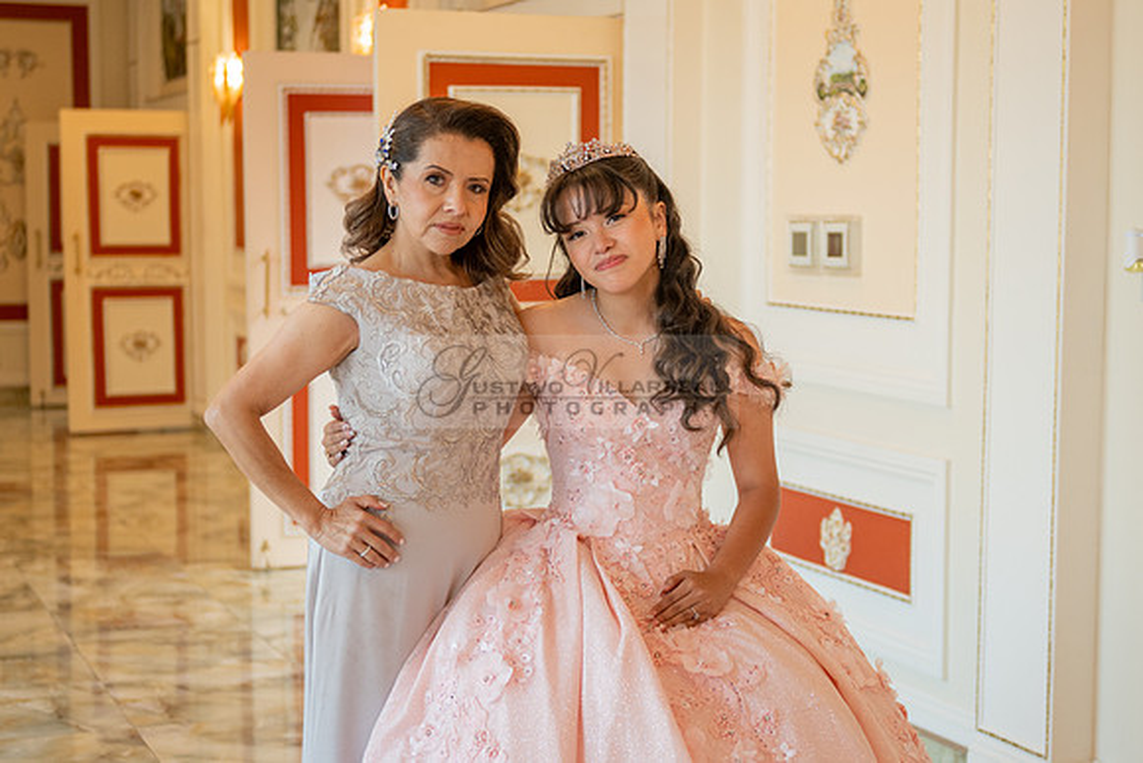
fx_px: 2076
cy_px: 410
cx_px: 581
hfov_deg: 30.8
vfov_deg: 20.8
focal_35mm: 65
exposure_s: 1/100
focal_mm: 48
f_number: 2.8
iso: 400
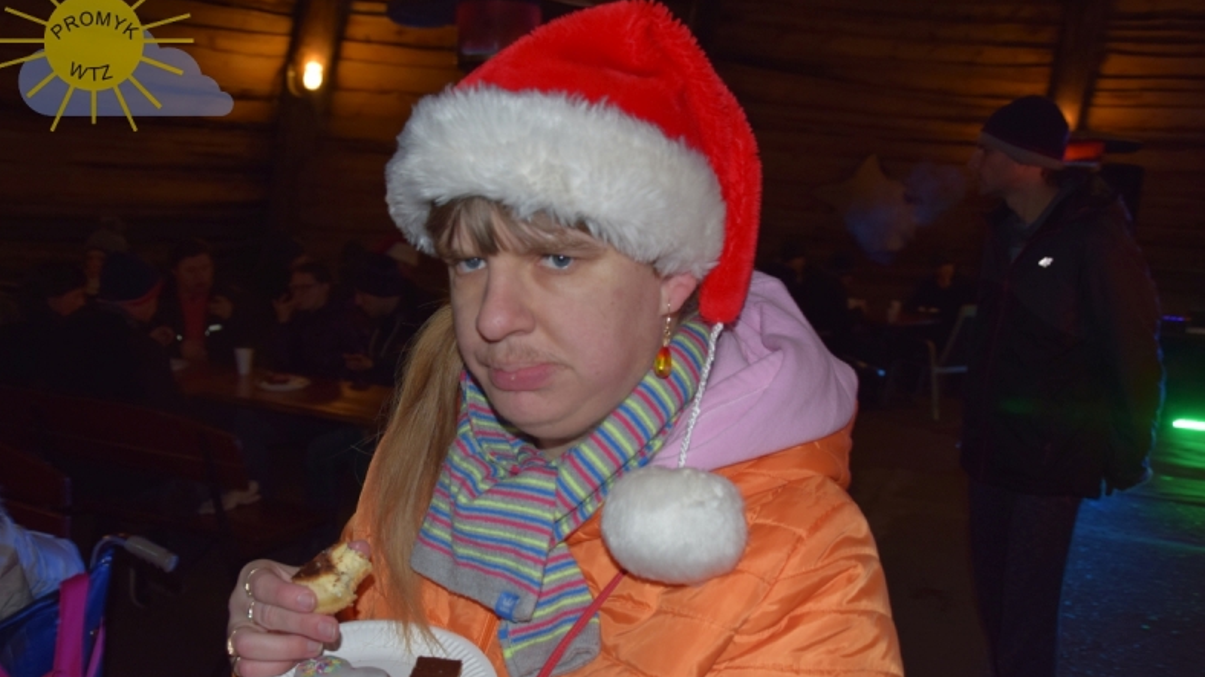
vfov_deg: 35.1
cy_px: 347
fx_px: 1071
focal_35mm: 34
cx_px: 595
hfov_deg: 58.7
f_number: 3.8
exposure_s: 1/60
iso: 400
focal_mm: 21
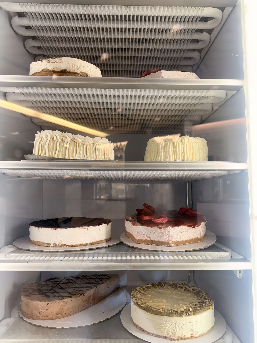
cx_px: 128
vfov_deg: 71.6
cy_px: 172
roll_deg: +0.6
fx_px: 238
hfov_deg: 56.8
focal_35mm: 24
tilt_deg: +5.8
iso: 50
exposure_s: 1/100
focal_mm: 6.76
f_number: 1.78
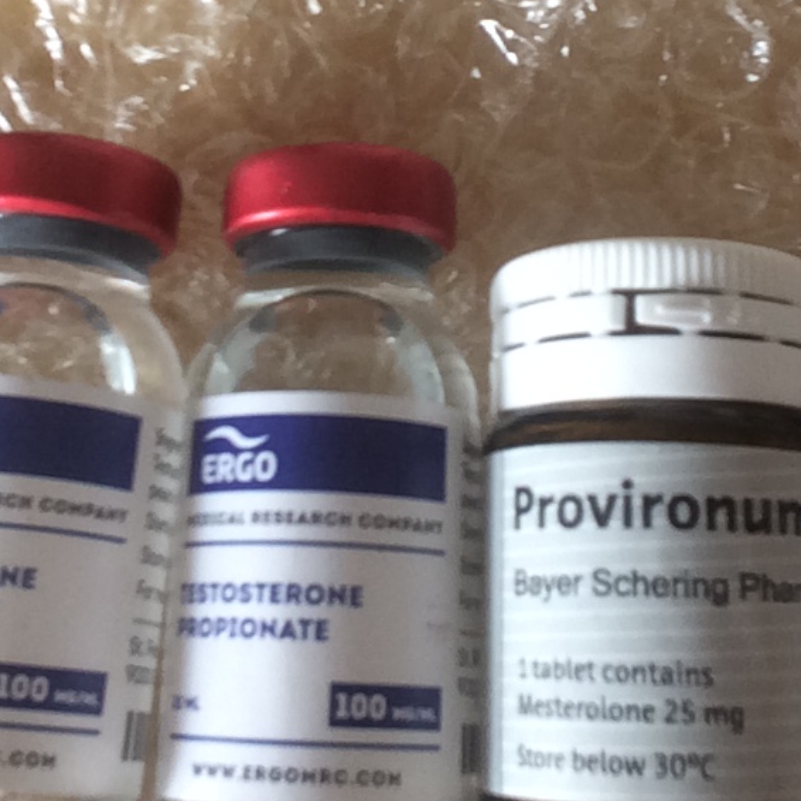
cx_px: 402
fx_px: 1623
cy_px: 130
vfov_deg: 27.0
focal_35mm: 62
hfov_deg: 27.7
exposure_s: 1/50
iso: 64
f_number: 2.4
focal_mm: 2.15
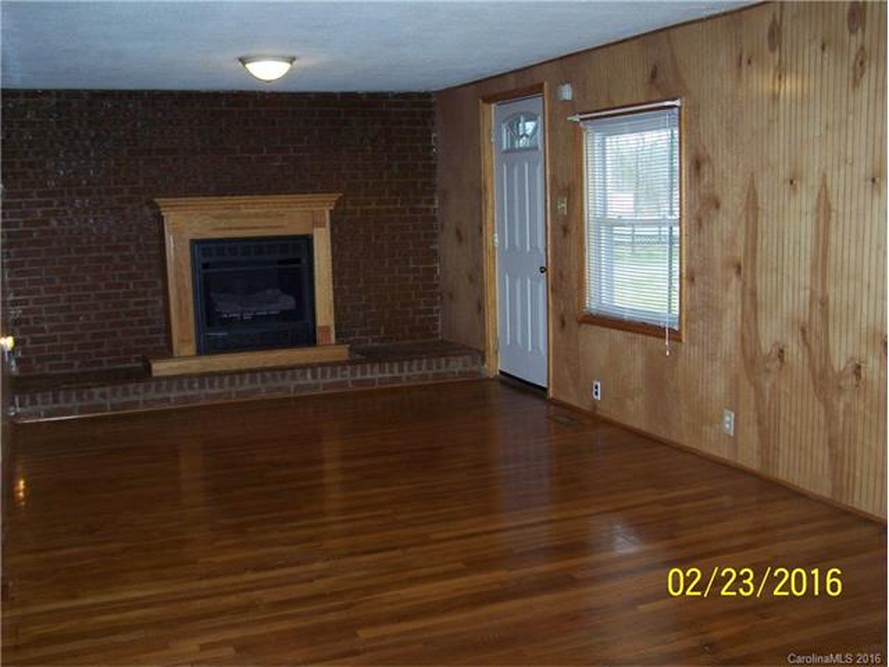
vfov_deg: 37.7
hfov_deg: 49.0
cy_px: 334
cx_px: 444
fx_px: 976
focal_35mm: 38
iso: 160
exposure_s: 1/60
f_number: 2.8
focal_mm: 6.3
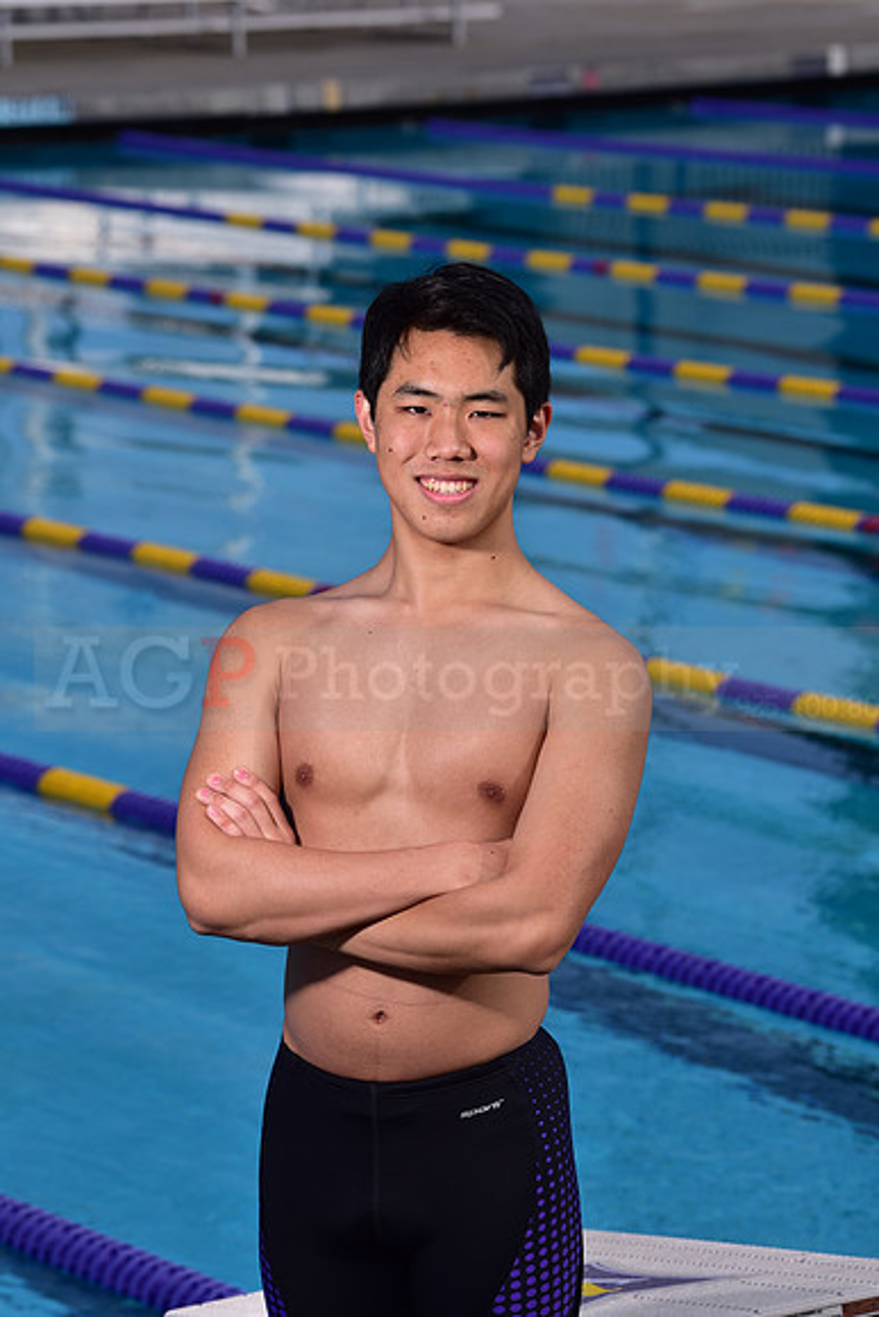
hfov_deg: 9.5
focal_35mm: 145
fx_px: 5307
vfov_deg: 14.2
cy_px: 658
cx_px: 440
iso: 80
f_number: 8
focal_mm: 145
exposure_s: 1/250
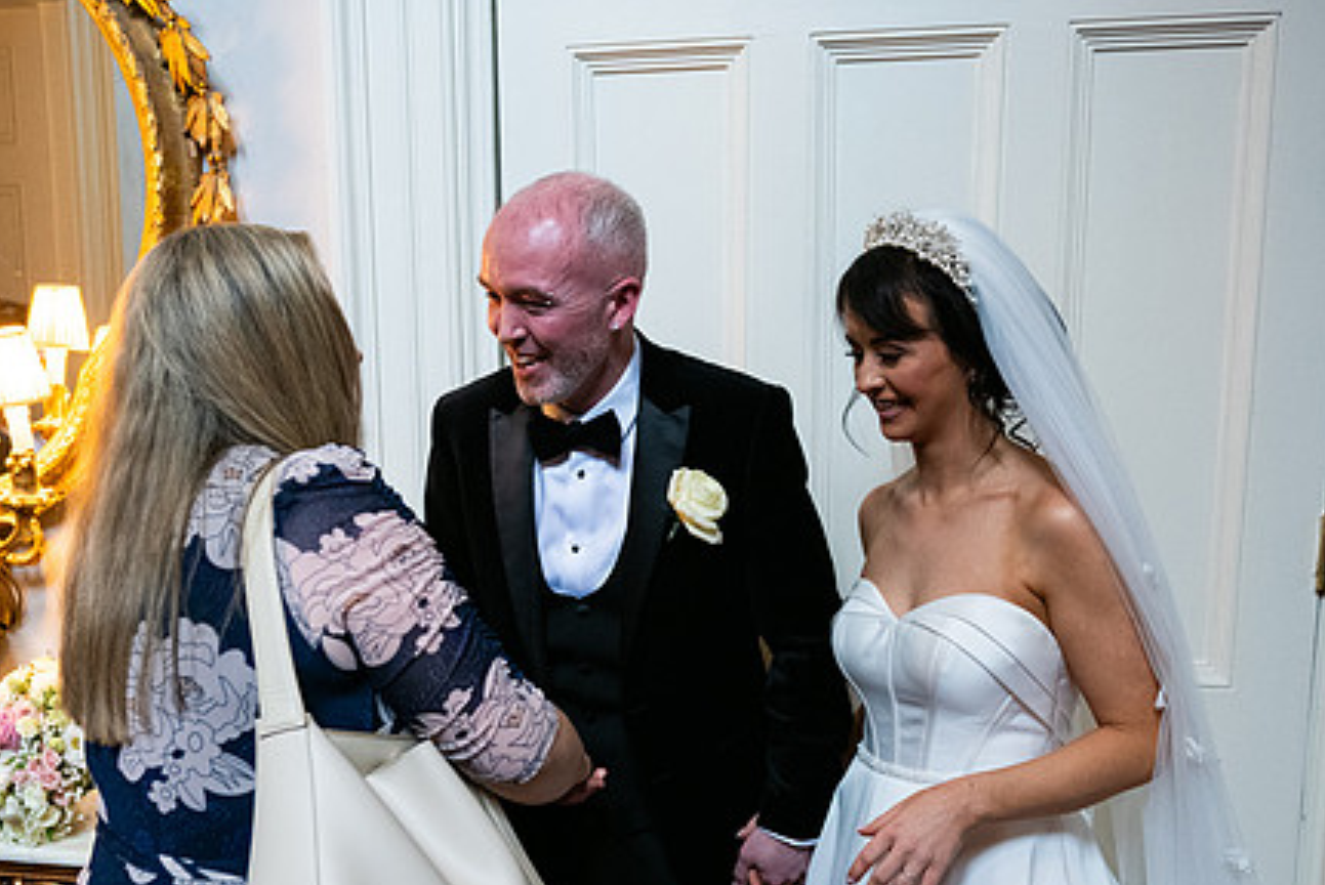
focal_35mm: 39
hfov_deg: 49.4
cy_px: 592
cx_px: 584
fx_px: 1436
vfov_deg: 33.9
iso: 1600
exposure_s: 1/160
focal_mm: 29
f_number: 3.5
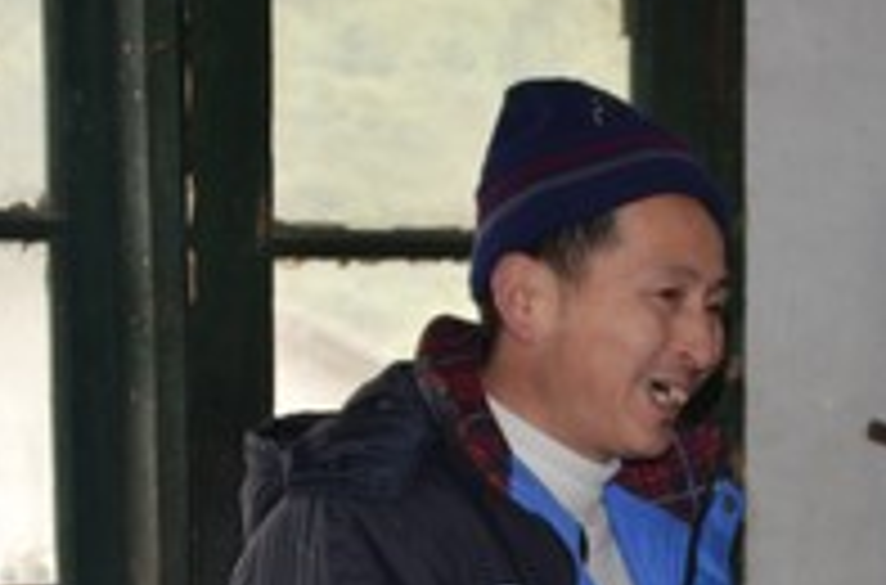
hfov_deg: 16.5
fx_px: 2993
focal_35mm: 122
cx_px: 877
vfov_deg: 10.9
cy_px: 727
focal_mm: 32
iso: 800
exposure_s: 1/60
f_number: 3.5
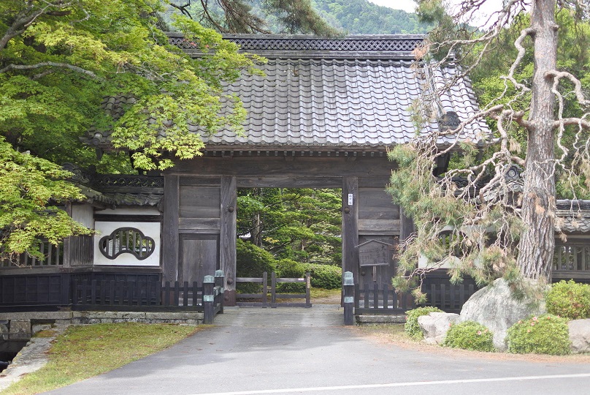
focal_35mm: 49
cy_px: 198
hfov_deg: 40.3
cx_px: 295
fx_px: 804
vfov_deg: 27.6
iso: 160
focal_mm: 18.5
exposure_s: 1/1250
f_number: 1.8
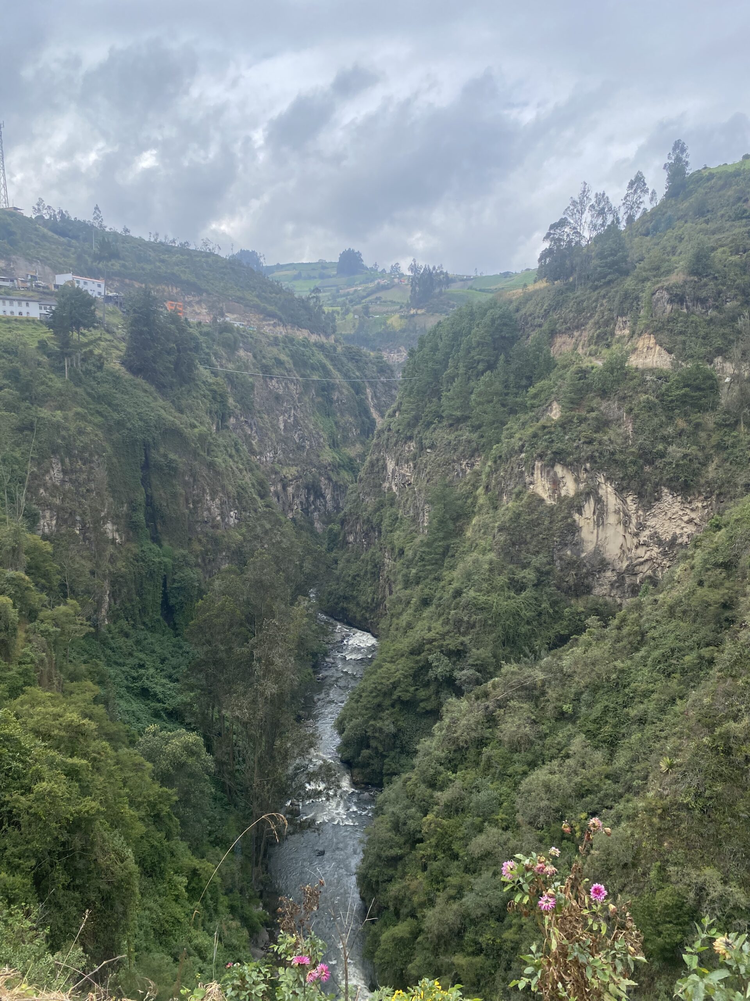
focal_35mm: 26
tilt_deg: -7.3
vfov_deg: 67.3
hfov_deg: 53.1
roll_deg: +0.6
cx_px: 375
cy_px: 500
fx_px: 751
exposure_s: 1/1362
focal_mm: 4.25
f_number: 1.8
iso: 32
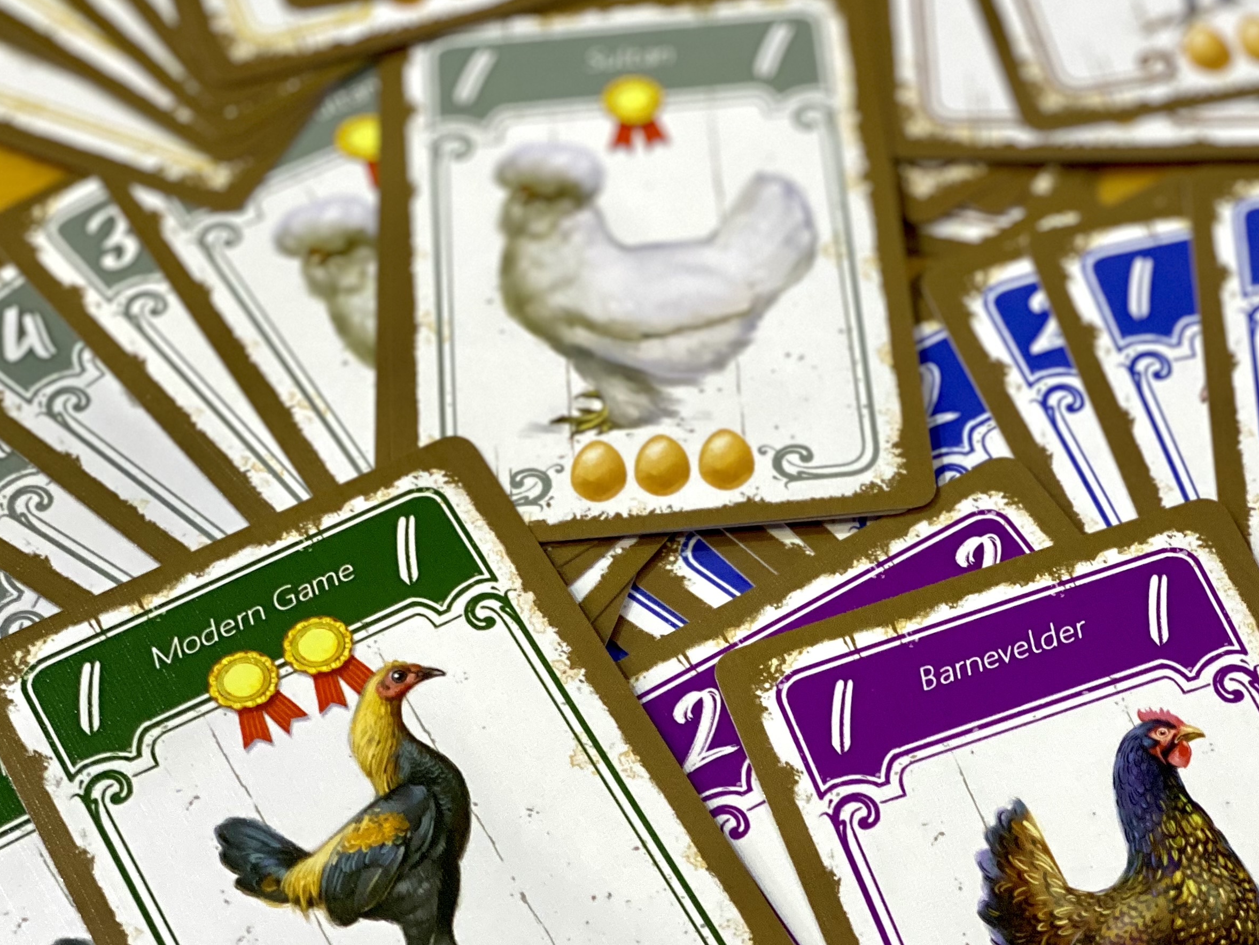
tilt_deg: -54.0
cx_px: 927
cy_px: 559
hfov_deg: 21.8
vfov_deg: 16.6
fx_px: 3237
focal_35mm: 89
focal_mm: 6
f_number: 2
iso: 125
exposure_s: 1/50
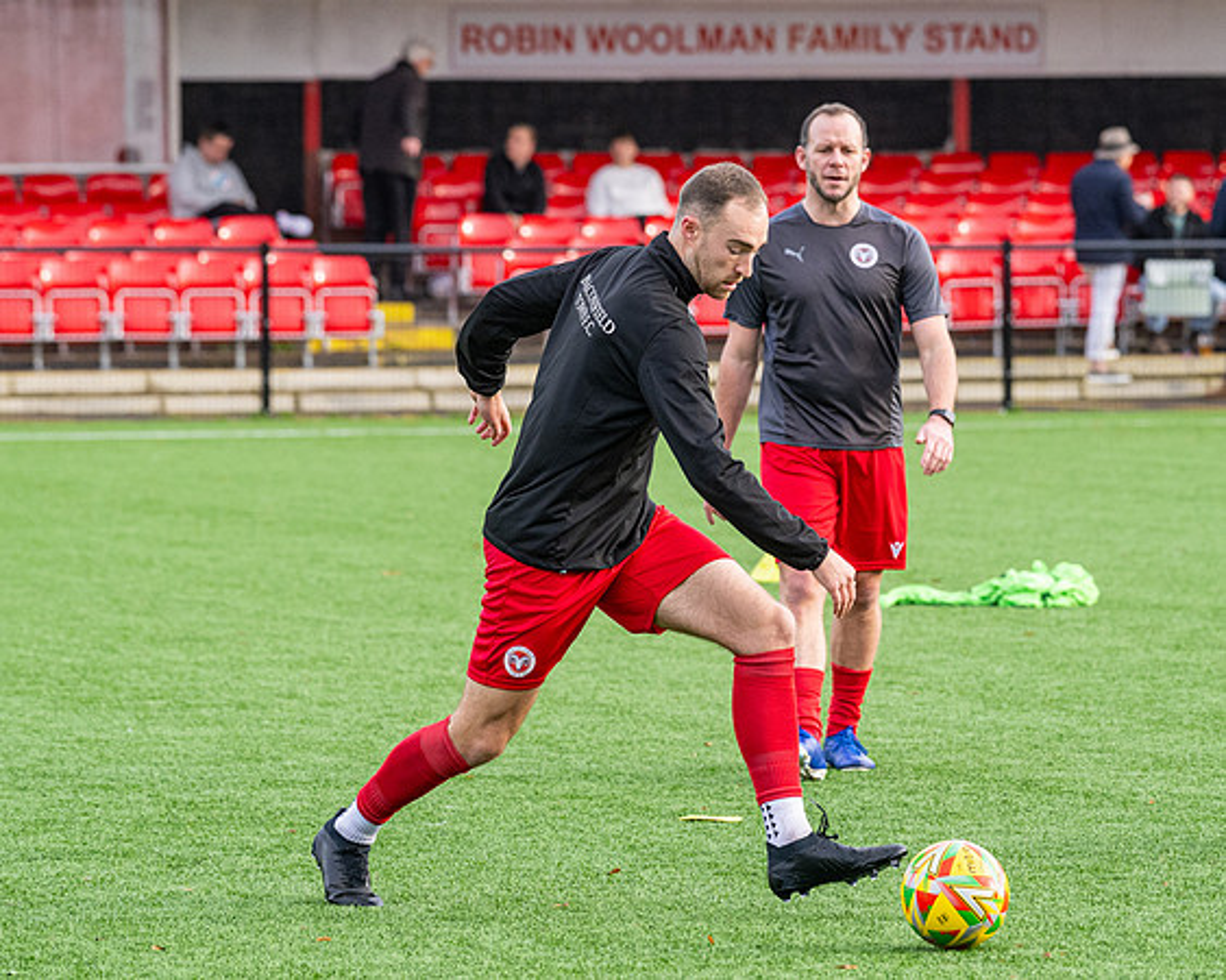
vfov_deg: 5.8
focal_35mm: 266
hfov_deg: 7.3
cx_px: 616
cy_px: 549
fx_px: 9659
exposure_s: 1/1250
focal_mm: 135
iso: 800
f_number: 4
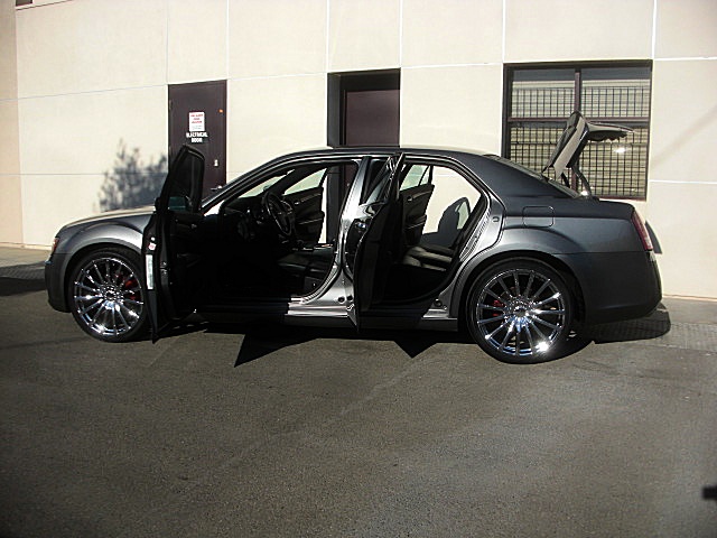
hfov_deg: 51.4
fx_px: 746
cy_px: 269
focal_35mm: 36
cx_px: 358
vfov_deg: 39.7
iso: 50
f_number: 7.9
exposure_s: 1/160
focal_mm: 6.3
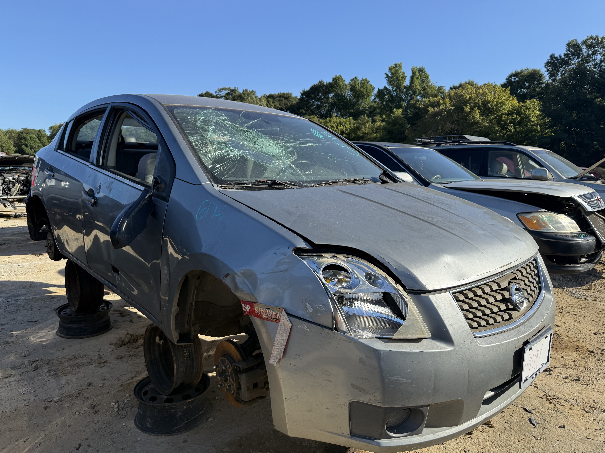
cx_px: 302
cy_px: 226
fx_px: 419
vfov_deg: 56.8
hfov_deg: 71.6
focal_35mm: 24
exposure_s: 1/3425
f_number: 1.78
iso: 100
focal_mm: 6.76
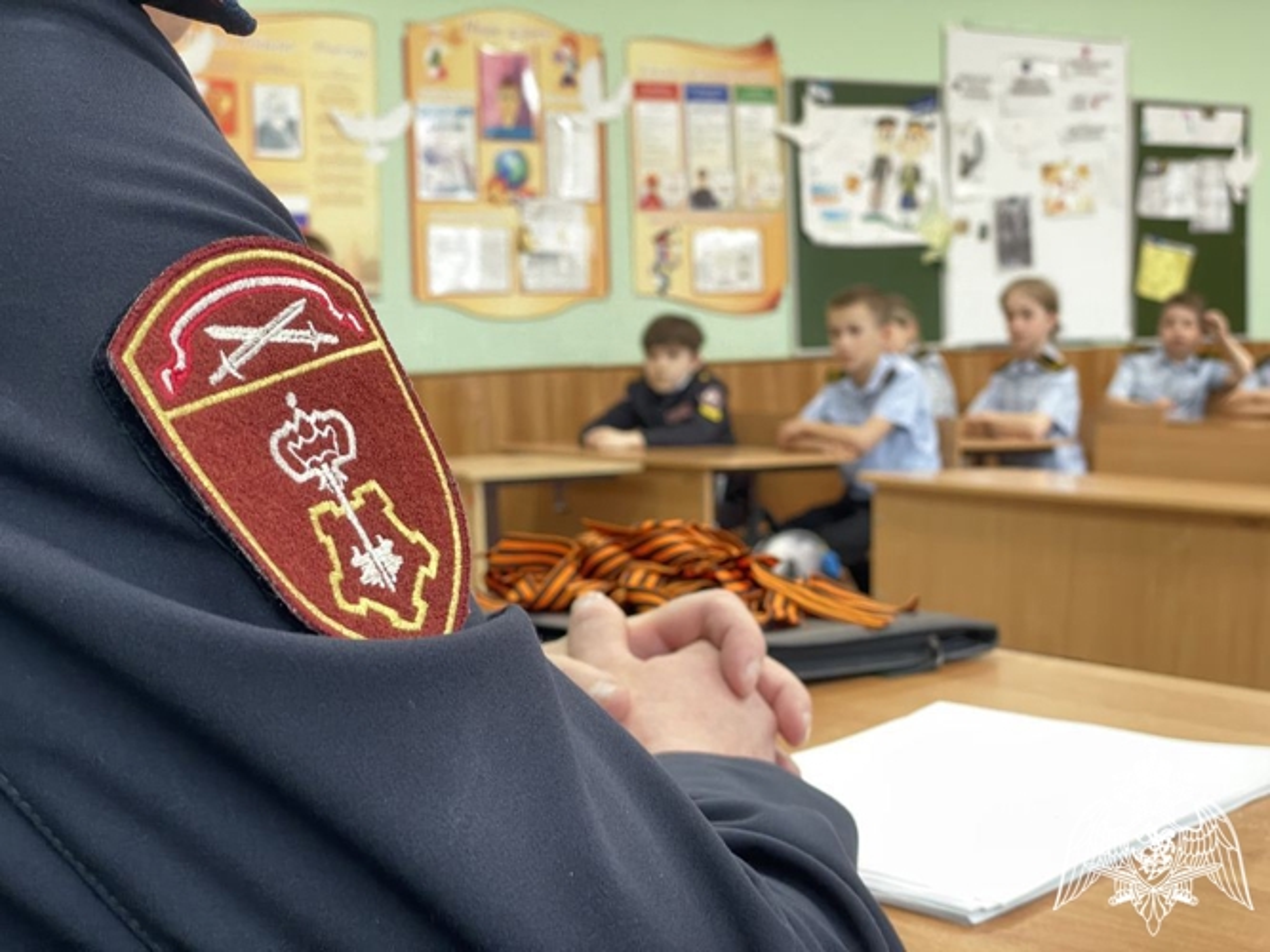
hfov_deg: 36.8
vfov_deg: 28.0
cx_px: 635
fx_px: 1907
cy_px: 476
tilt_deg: -3.2
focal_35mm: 52
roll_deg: +1.2
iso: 400
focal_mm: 6
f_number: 2
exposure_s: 1/50
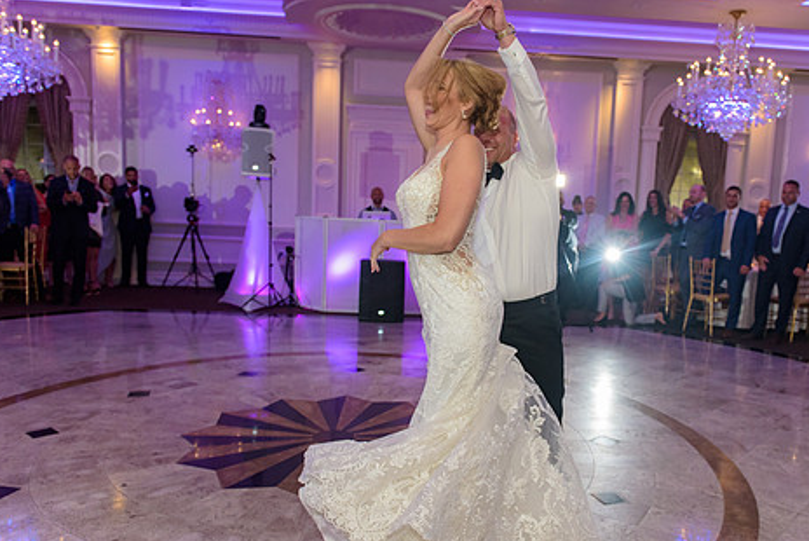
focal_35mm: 30
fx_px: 675
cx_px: 466
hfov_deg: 61.6
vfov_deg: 43.6
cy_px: 294
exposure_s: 1/125
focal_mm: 24
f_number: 3.2
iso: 1600
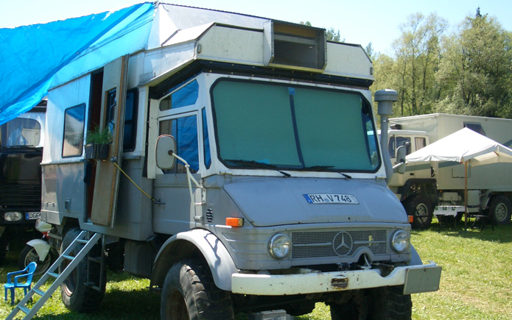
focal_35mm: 50
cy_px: 202
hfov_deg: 40.2
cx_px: 226
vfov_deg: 25.8
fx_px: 698
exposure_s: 1/500
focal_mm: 6.8
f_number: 2.8
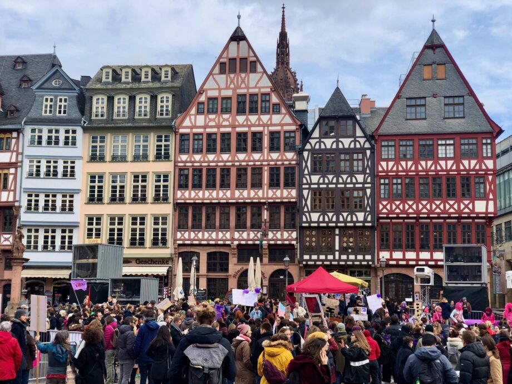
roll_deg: +0.1
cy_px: 192
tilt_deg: +8.7
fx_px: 769
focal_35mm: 52
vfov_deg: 28.0
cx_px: 256
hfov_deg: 36.8
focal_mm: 6
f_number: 2.4
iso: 16
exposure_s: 1/585
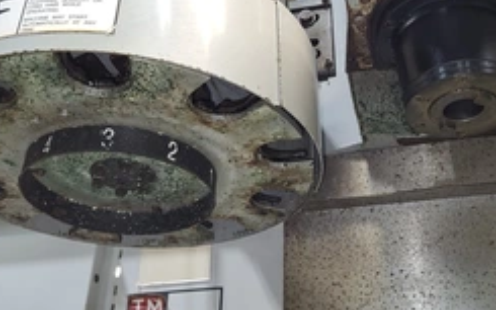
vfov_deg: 28.6
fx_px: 608
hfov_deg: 44.2
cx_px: 294
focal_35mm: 45
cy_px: 146
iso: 100
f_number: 1.8
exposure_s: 1/30
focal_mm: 5.4
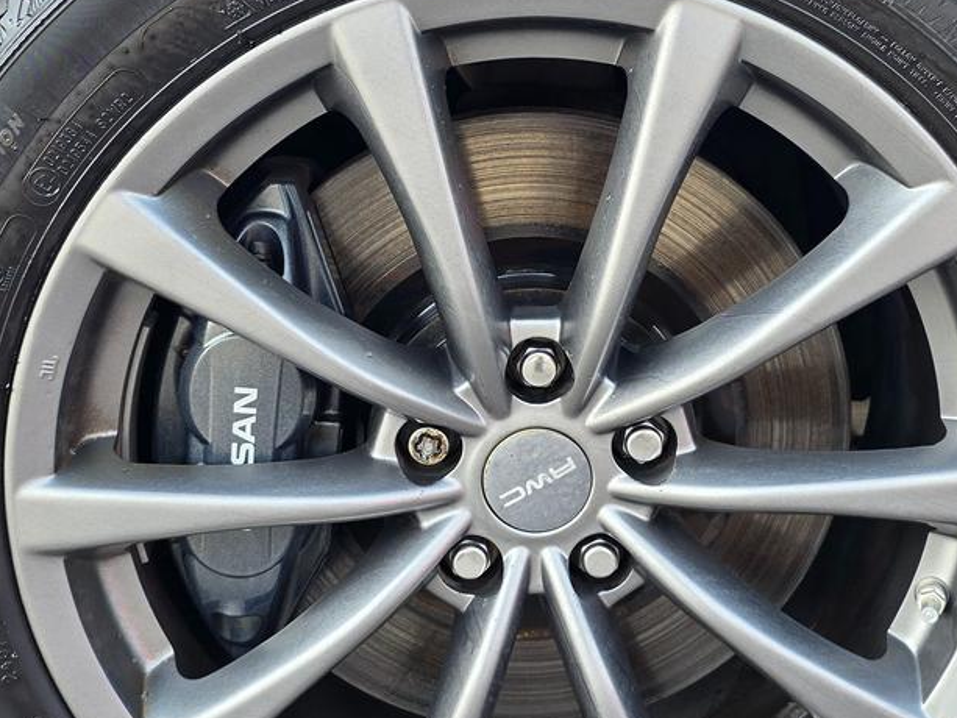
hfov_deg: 39.6
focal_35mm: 48
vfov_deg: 30.3
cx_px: 521
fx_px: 1327
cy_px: 354
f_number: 1.7
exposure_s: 1/120
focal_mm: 6.3
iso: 25
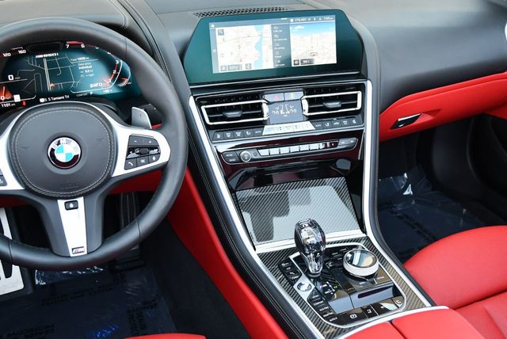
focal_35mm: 40
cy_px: 170
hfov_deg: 48.4
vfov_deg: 33.5
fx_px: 564
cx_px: 254
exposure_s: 1/250
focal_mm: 20
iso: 800
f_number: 3.8
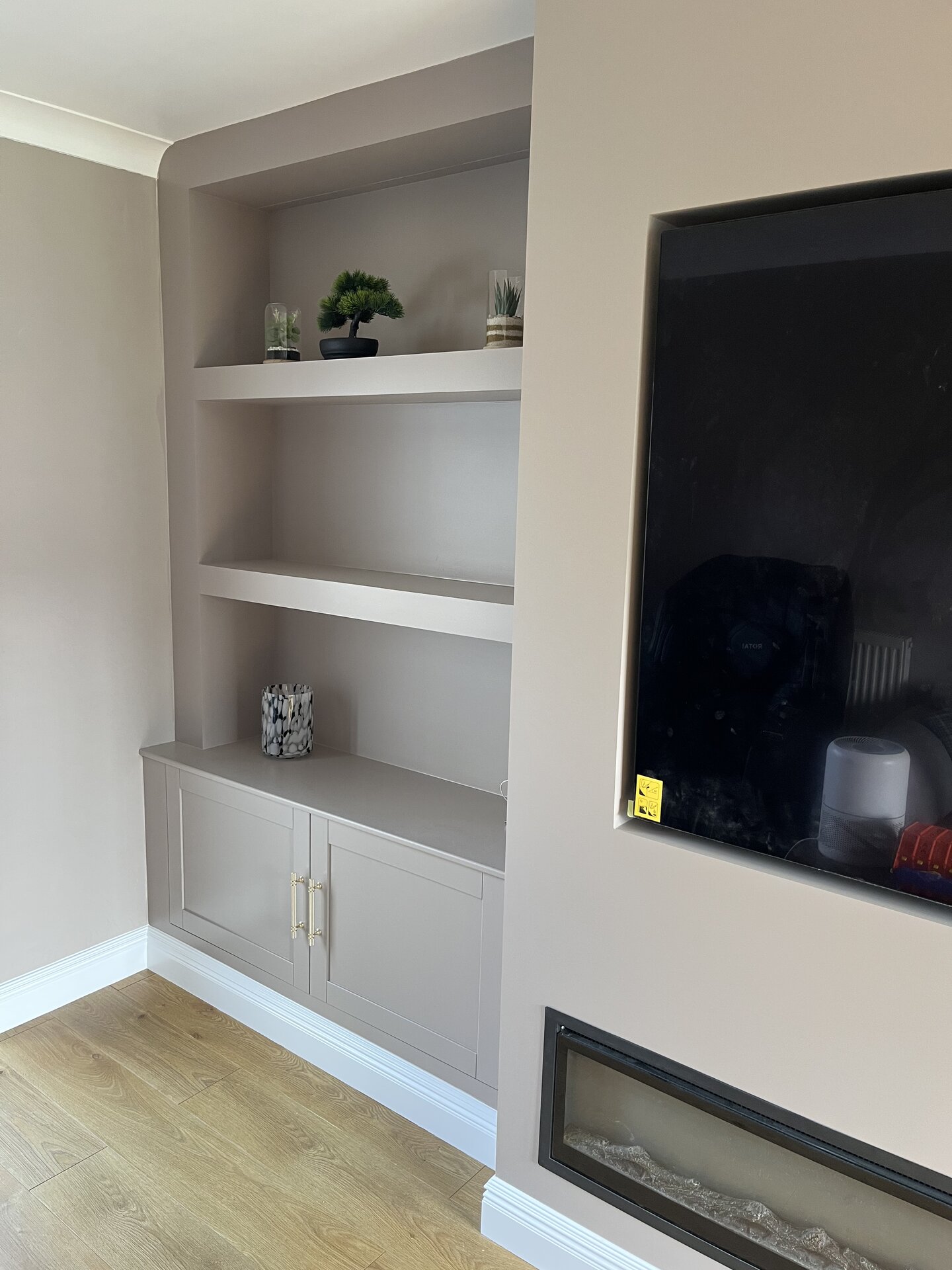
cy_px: 635
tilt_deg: -9.9
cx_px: 476
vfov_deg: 67.3
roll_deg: -0.8
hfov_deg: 53.1
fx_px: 953
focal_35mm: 26
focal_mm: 5.1
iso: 125
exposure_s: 1/99
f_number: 1.6
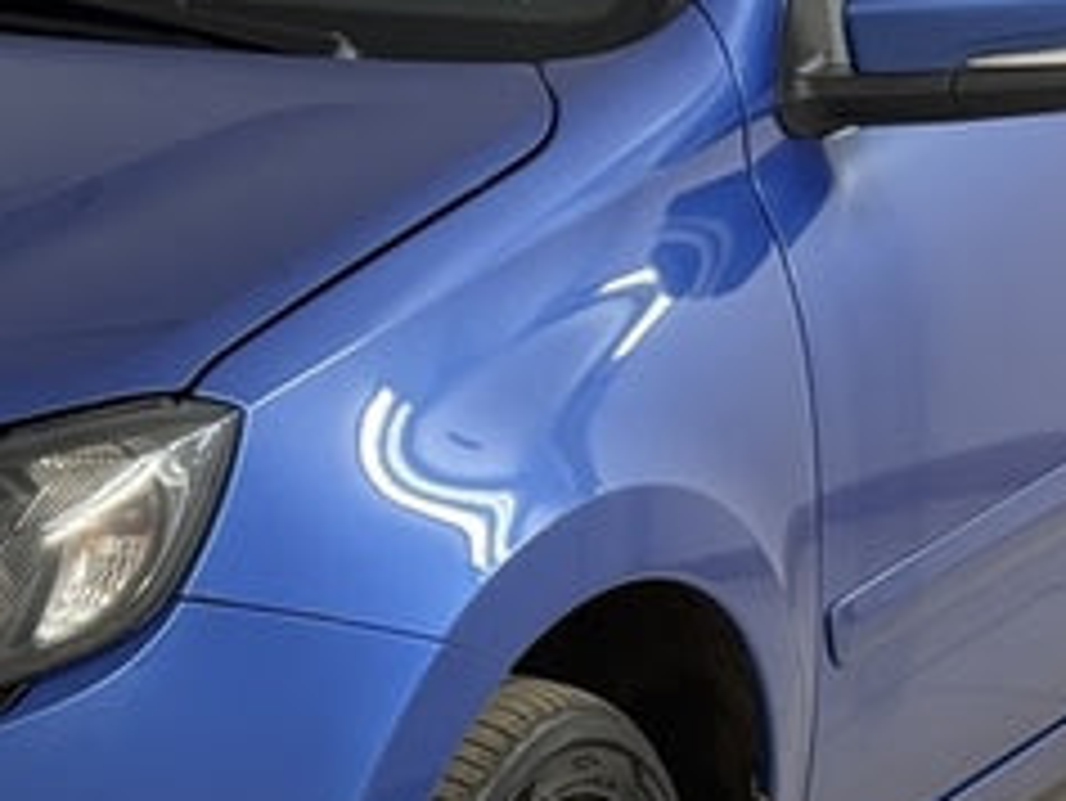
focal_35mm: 182
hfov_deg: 10.8
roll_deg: -2.0
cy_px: 218
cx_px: 4
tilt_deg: -10.3
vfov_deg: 8.2
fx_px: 5608
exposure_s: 1/100
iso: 80
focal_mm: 6.76
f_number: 1.78
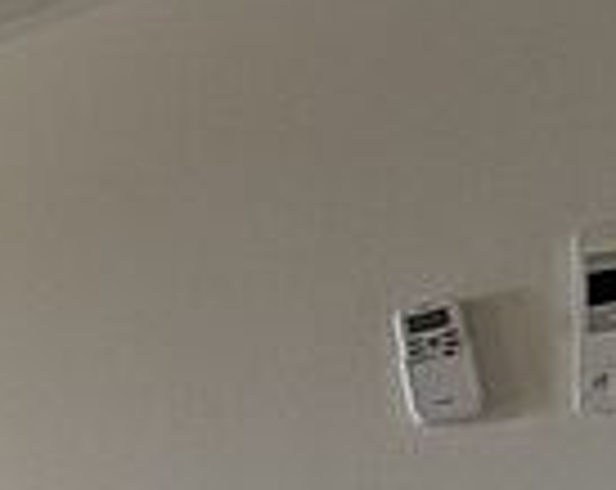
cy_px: 670
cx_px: -764
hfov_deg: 16.6
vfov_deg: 21.1
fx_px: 1164
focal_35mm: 64
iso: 62
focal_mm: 1.83
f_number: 2.2
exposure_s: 1/60
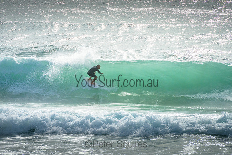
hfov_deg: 4.2
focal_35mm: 490
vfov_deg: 2.8
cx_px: 114
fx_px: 3161
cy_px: 72
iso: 500
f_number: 18
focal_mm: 400
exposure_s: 1/1600
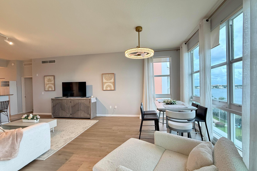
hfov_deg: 100.4
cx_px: 131
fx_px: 107
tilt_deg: -0.6
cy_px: 88
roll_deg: +2.0
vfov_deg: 77.3
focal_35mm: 15
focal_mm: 2.22
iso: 320
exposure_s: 1/112
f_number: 2.2
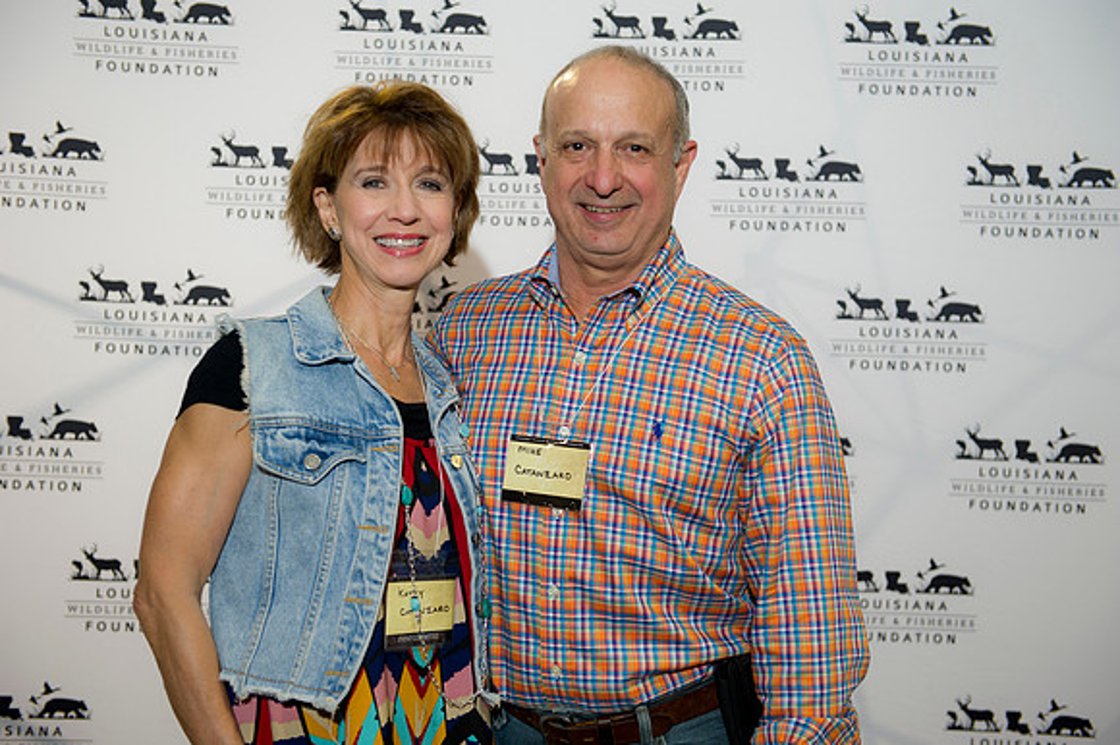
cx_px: 560
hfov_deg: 39.6
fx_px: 1555
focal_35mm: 50
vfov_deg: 27.0
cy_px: 372
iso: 800
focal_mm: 50
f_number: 3.5
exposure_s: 1/125
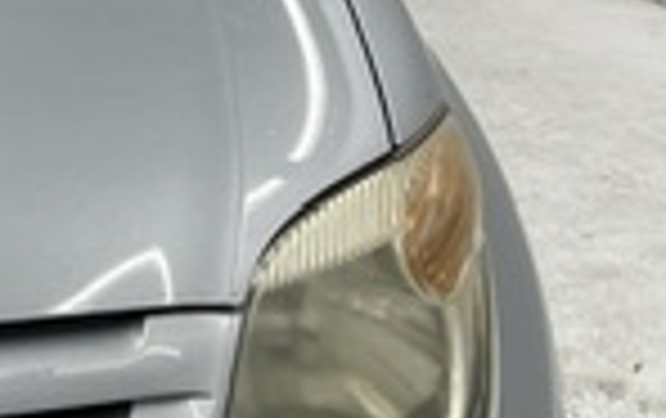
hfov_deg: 15.6
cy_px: 207
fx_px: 2163
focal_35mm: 119
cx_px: -432
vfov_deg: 11.1
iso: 32
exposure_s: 1/108
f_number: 1.6
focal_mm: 5.1
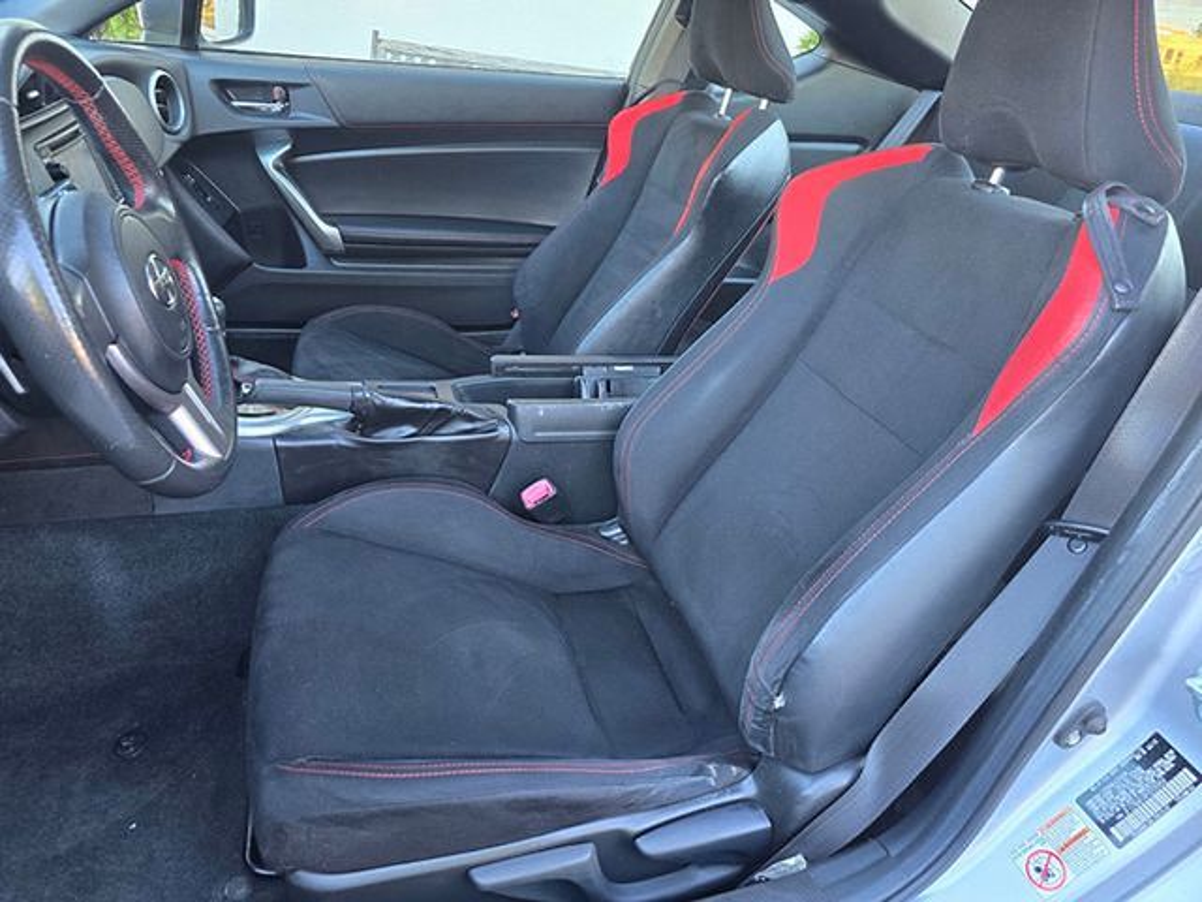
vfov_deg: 58.9
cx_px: 601
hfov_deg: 73.9
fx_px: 799
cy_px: 451
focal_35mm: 23
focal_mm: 6.3
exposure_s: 1/120
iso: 250
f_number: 1.7
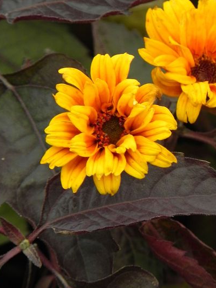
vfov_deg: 3.1
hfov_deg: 2.3
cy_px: 103
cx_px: 157
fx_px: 5316
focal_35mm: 639
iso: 160
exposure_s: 1/100
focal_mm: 75.7
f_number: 5
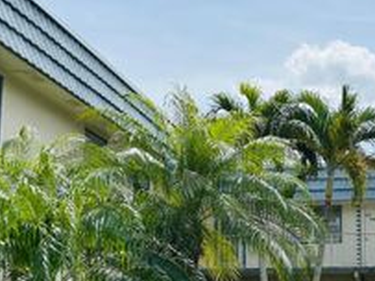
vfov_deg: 22.6
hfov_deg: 28.8
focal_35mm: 64
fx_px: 693
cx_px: 355
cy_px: 228
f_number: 1.5
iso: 50
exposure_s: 1/5319
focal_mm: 5.7
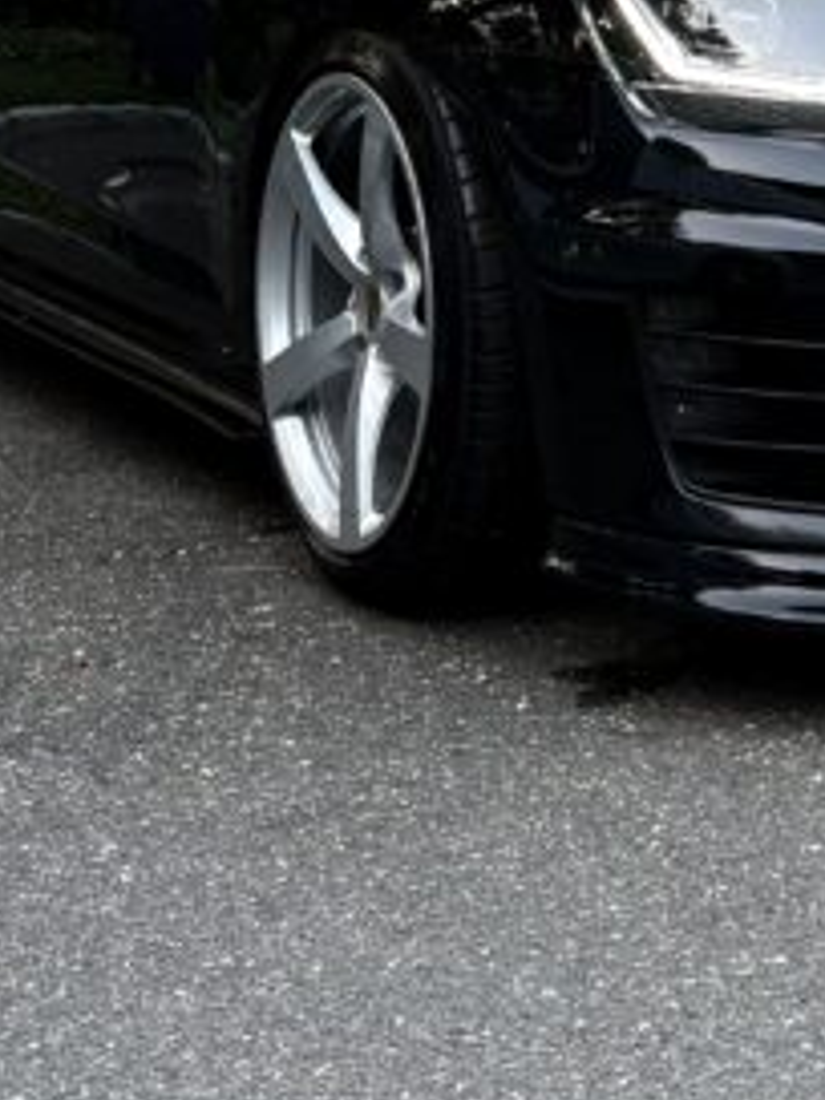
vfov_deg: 19.0
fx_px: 3114
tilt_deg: -0.3
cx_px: 805
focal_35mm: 98
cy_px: -202
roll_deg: +0.1
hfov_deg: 14.9
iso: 160
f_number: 1.6
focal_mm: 5.96
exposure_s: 1/50
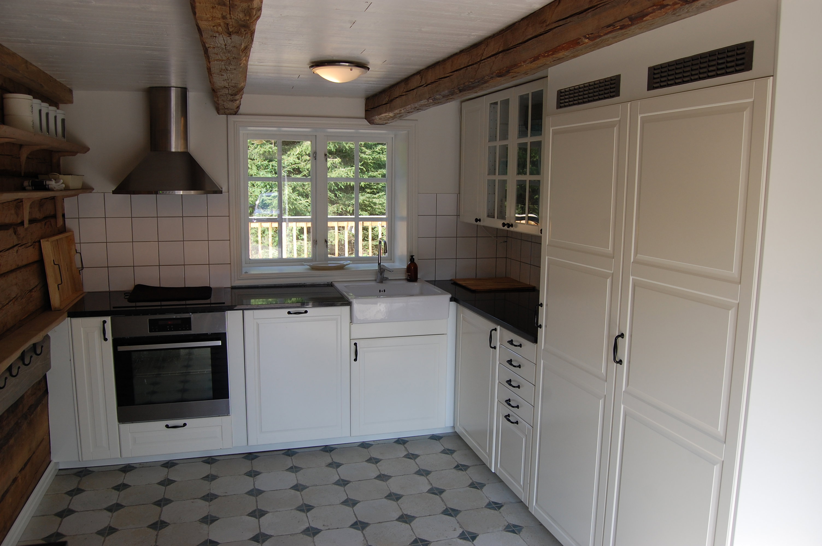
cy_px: 273
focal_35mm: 27
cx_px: 411
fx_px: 616
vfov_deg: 47.8
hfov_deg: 67.4
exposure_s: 1/125
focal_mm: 18
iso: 200
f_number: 5.6
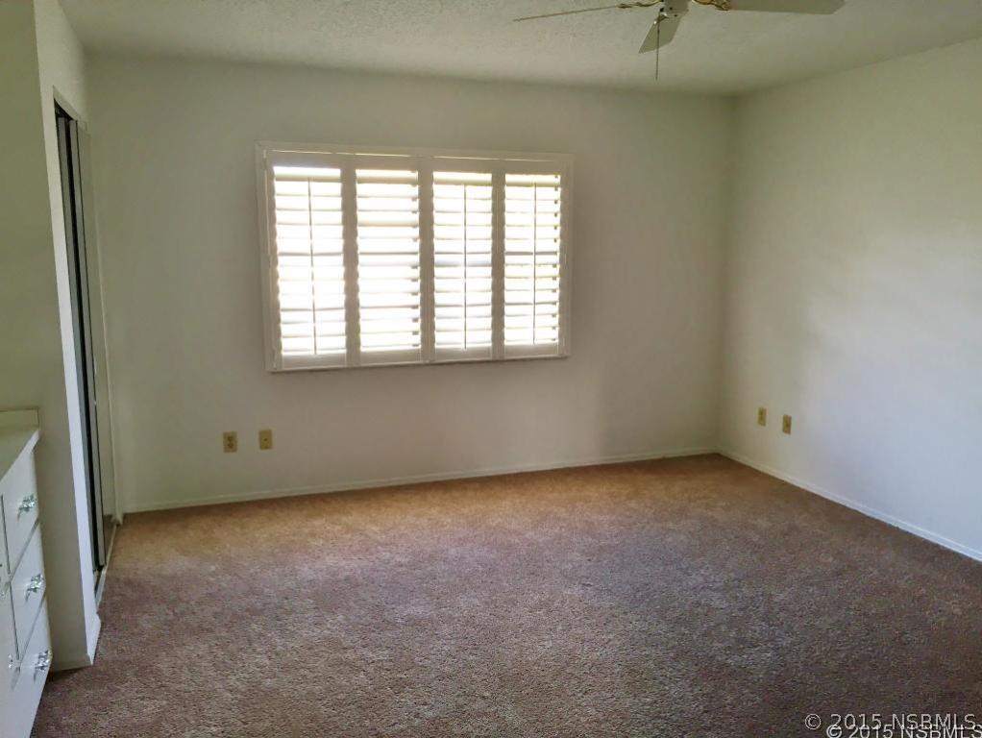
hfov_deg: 61.6
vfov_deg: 48.3
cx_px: 491
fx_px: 823
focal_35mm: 29
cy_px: 369
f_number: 2.2
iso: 32
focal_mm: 4.15
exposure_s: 1/30
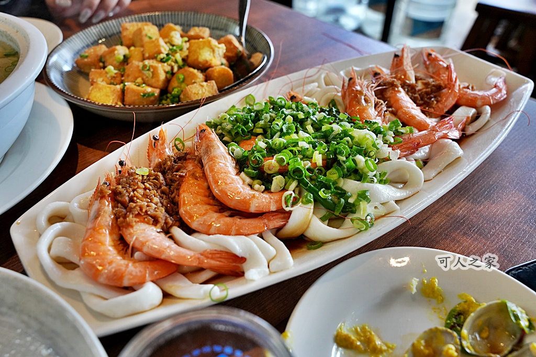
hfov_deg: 59.3
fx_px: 471
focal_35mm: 32
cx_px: 268
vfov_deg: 41.6
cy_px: 178
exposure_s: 1/160
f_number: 6.3
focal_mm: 31.6
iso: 1600
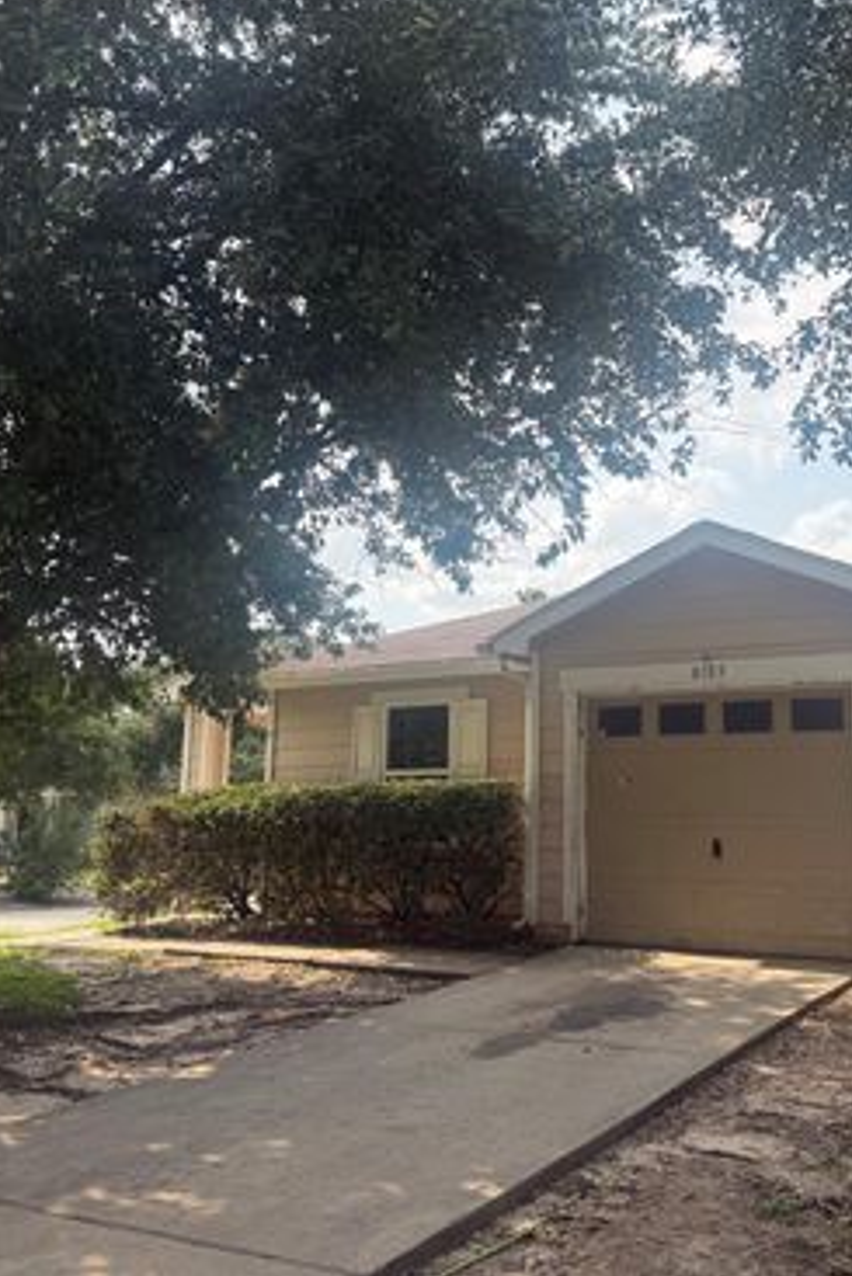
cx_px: 560
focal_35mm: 34
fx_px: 1206
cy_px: 628
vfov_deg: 55.8
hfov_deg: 38.5
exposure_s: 1/2110
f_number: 1.78
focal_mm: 6.76
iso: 100
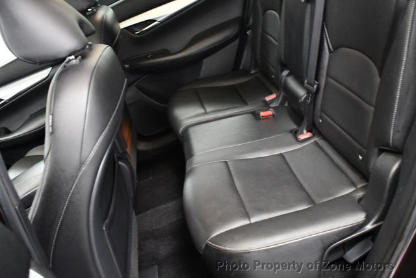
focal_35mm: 36
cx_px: 208
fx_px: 416
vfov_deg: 36.9
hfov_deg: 53.1
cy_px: 139
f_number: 3.5
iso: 4500
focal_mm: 18
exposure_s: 1/60
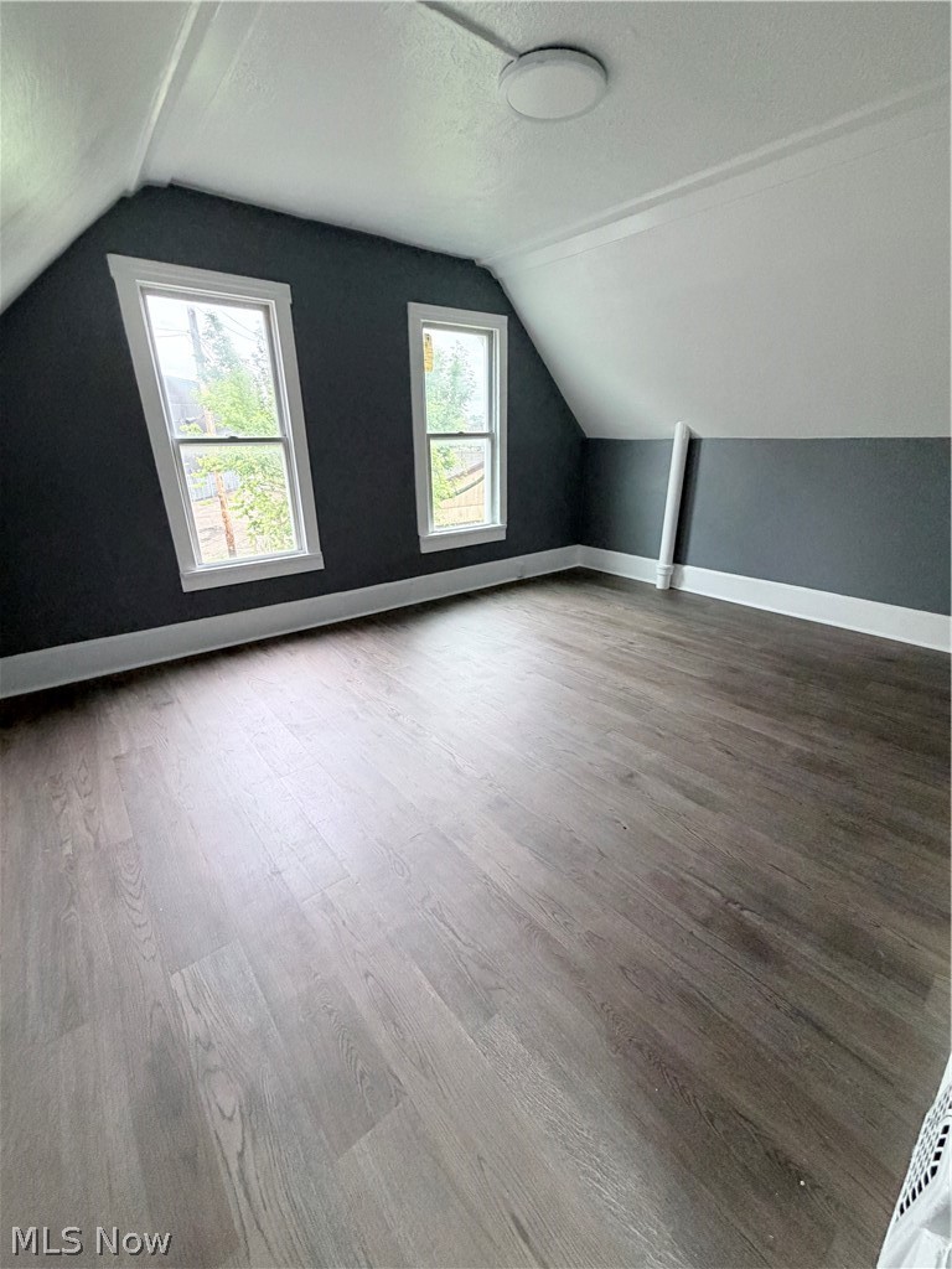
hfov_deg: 85.7
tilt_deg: -20.2
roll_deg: +0.0
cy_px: 634
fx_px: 513
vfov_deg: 102.1
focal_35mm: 14
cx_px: 476
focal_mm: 2.22
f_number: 2.2
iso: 400
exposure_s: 1/60
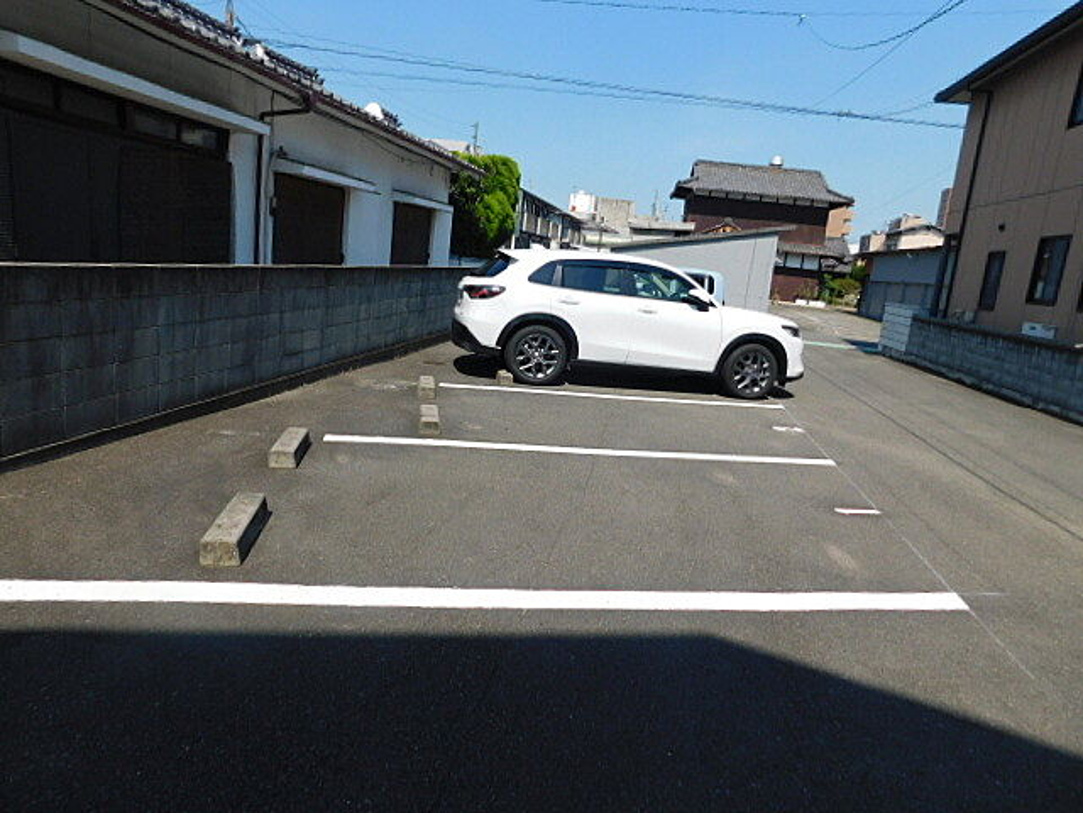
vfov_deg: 58.9
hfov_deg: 73.9
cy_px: 406
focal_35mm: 23
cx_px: 542
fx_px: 720
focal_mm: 4
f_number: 6
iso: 125
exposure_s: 1/500
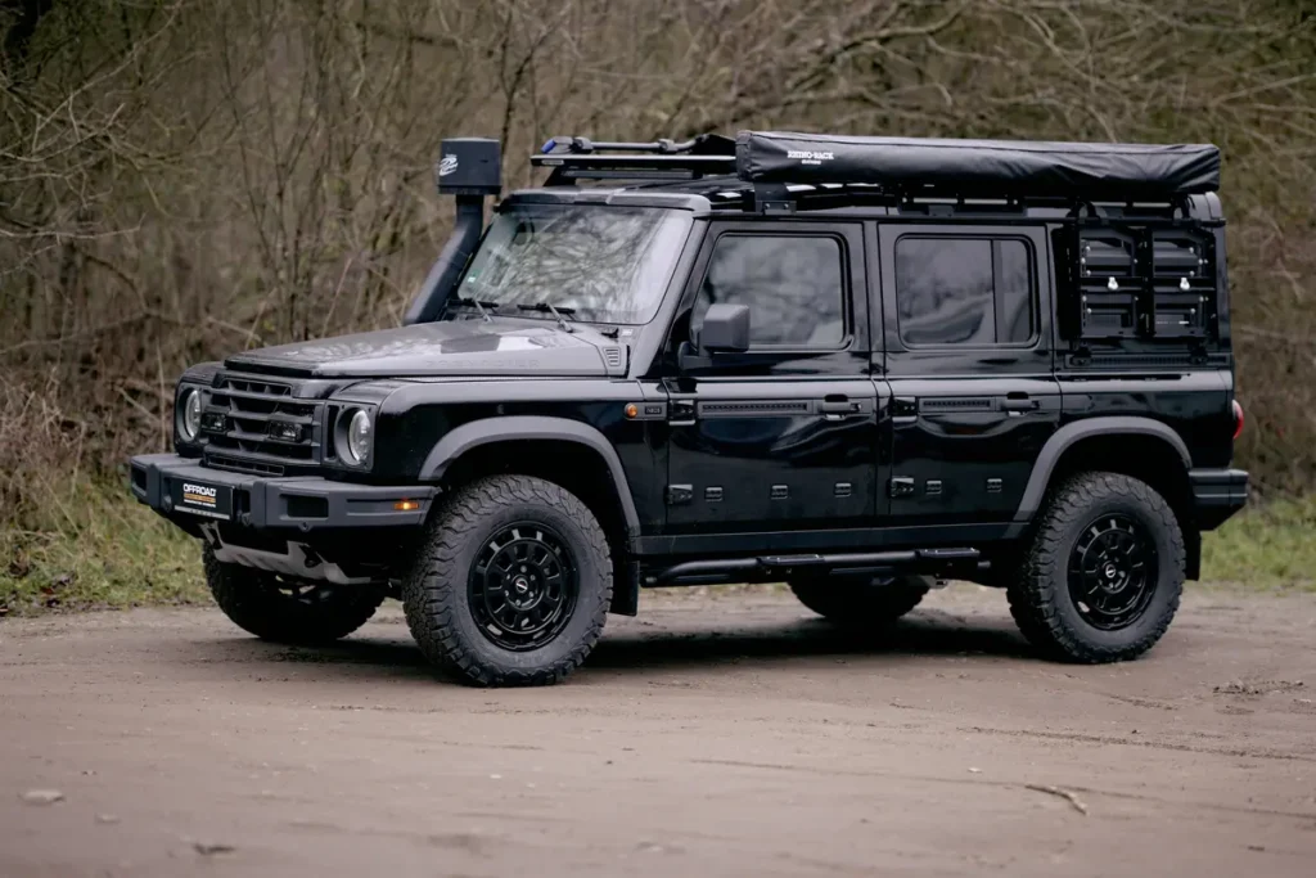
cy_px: 439
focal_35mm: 105
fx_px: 3839
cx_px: 658
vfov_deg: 13.0
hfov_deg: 19.5
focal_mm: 105
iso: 400
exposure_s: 1/320
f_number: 1.4
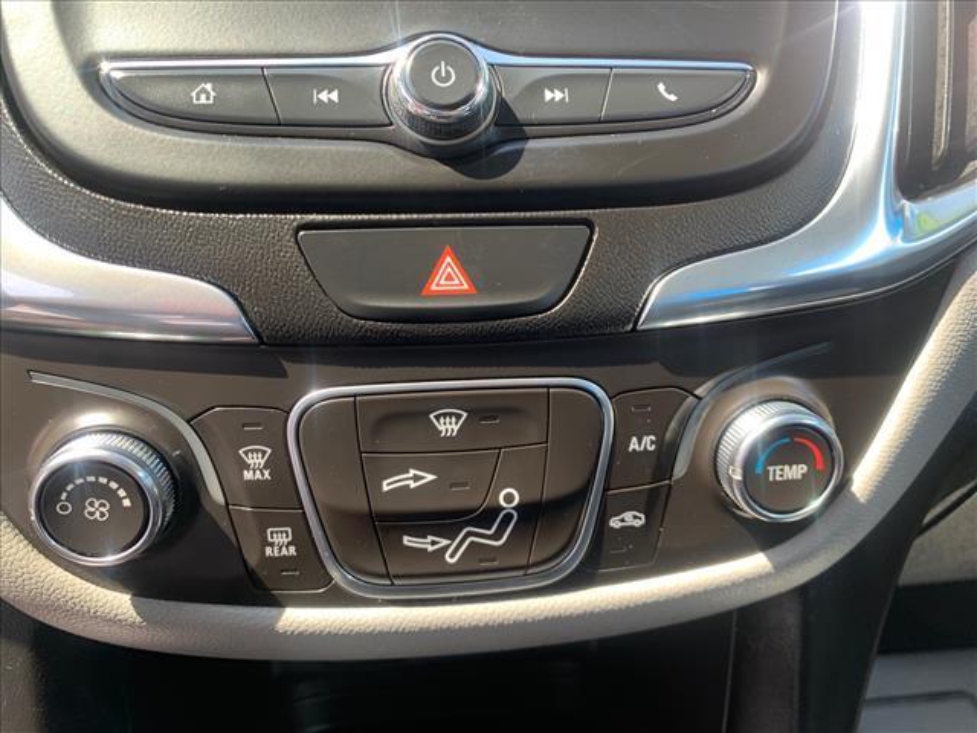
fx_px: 734
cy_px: 366
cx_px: 488
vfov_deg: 53.1
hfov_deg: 67.3
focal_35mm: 26
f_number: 1.8
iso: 25
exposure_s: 1/122
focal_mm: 4.25
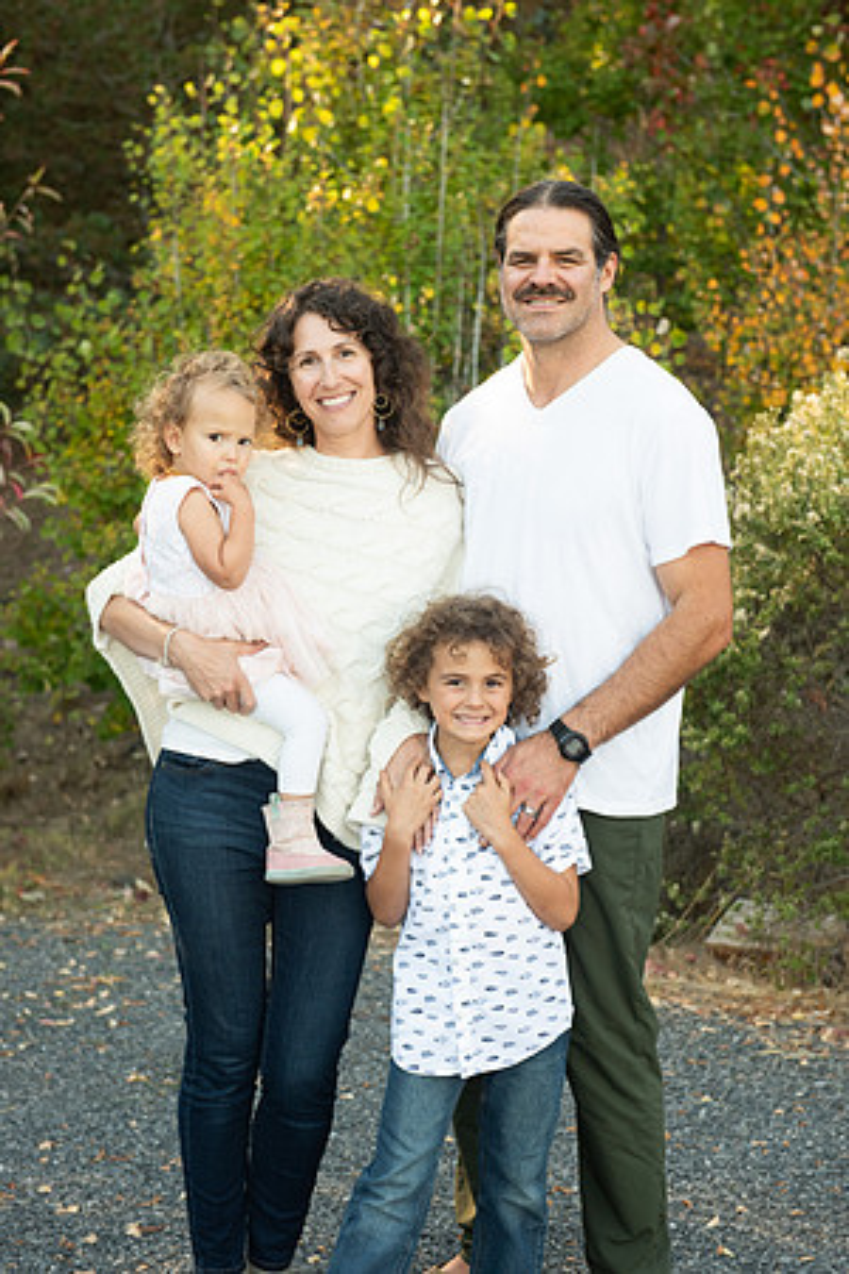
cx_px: 424
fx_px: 2476
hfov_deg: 19.5
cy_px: 637
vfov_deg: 28.8
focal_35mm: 70
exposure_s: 1/320
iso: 640
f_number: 4.5
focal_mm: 70
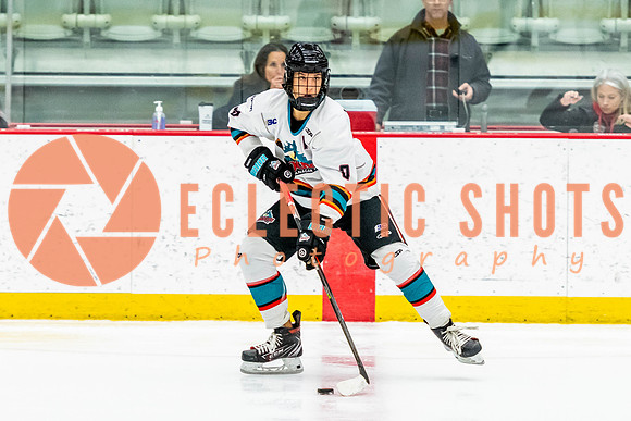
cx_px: 305
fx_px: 5352
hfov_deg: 6.7
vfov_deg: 4.5
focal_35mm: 305
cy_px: 227
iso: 3200
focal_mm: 155
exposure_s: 1/640
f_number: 2.8
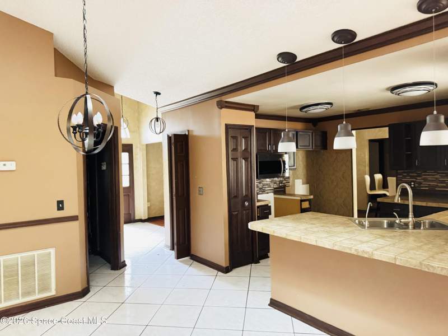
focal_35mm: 24
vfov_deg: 56.8
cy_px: 168
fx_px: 311
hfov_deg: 71.6
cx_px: 224
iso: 2000
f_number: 1.78
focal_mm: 6.76
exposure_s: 1/15
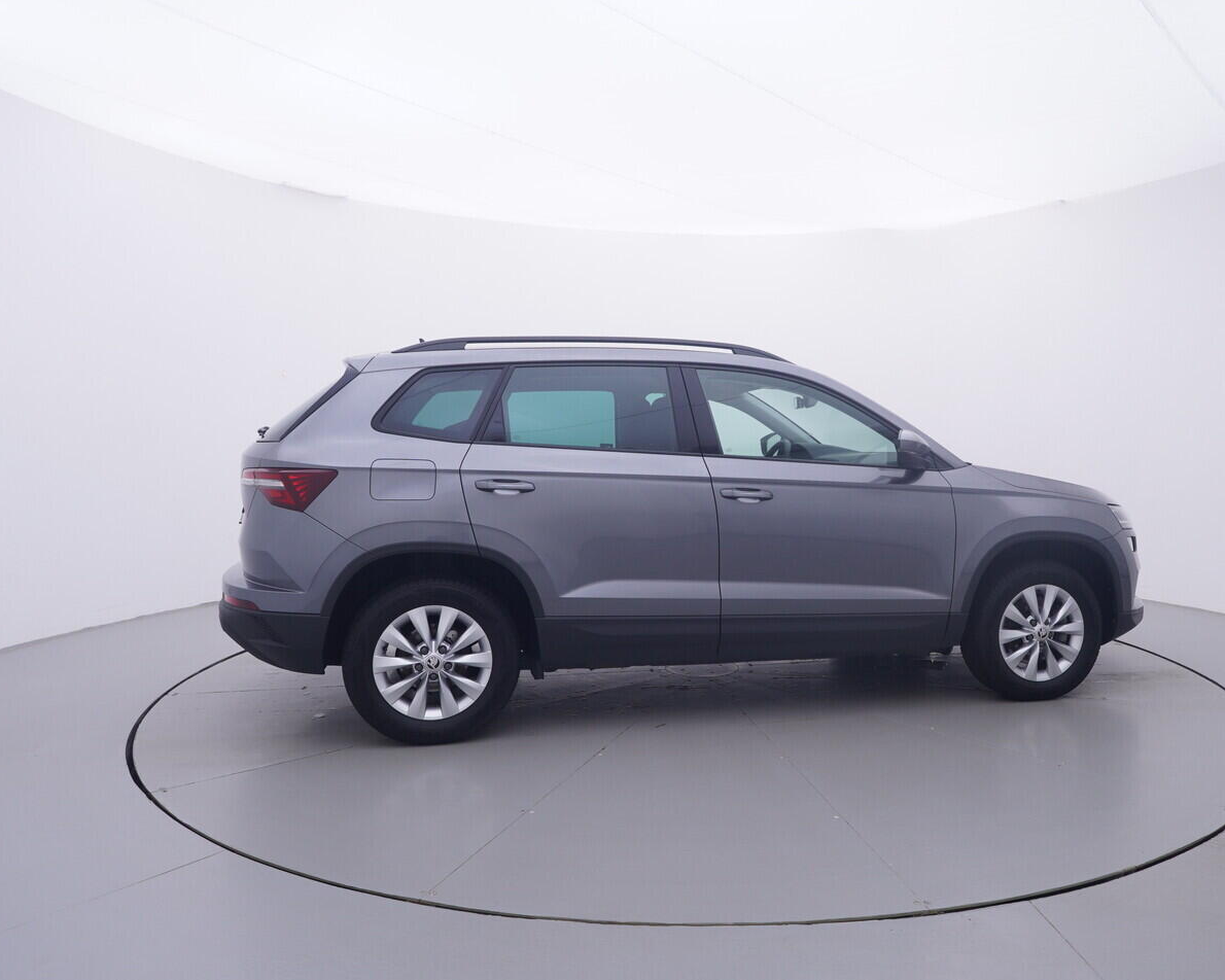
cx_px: 699
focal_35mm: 26
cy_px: 486
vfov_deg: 55.7
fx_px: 927
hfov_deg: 66.6
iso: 200
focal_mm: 15
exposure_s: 1/80
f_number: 5
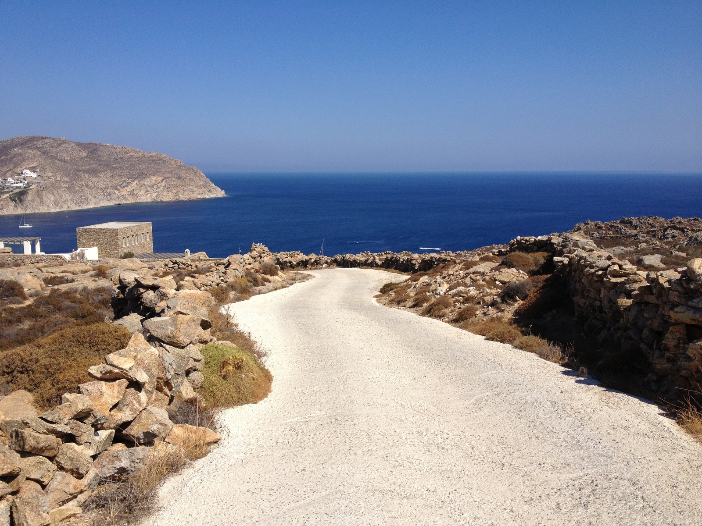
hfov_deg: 52.6
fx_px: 710
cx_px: 351
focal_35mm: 35
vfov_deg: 40.7
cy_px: 263
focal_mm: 4.28
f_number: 2.4
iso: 50
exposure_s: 1/2907
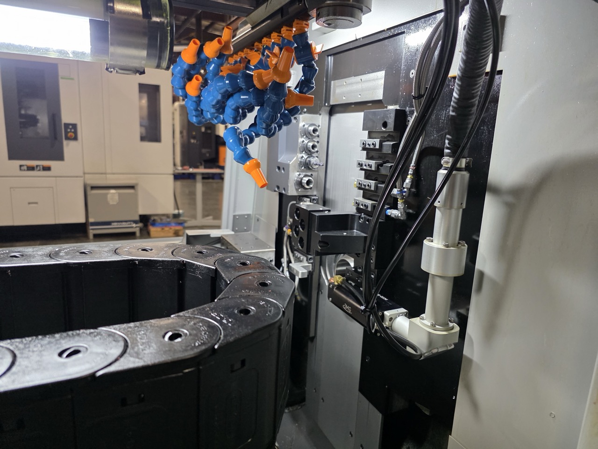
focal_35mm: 23
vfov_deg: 58.9
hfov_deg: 73.9
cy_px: 224
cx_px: 299
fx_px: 397
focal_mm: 6.3
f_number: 1.7
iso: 400
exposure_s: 1/120
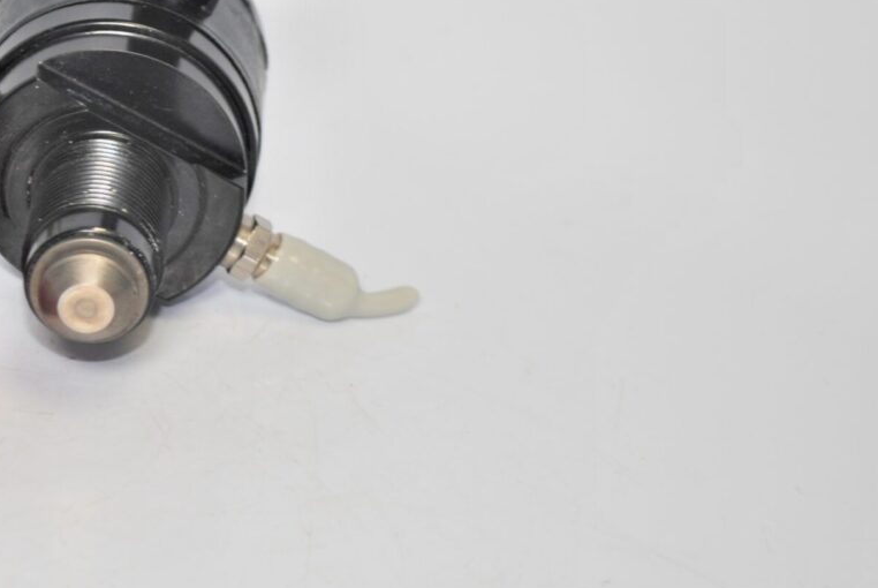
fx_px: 3101
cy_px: 110
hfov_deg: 16.0
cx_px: 130
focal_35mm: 127
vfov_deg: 10.8
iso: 100
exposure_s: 1/60
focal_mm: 40
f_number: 5.3
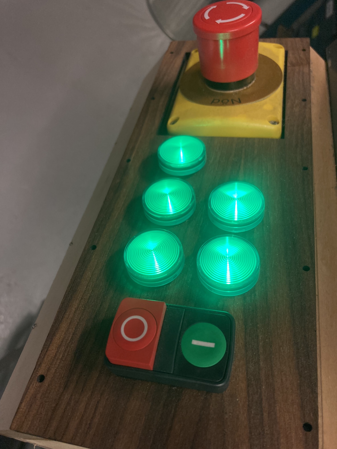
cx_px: 168
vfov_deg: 63.4
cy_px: 224
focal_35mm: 28
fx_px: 363
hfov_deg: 49.7
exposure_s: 1/50
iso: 50
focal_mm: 3.99
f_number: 1.8
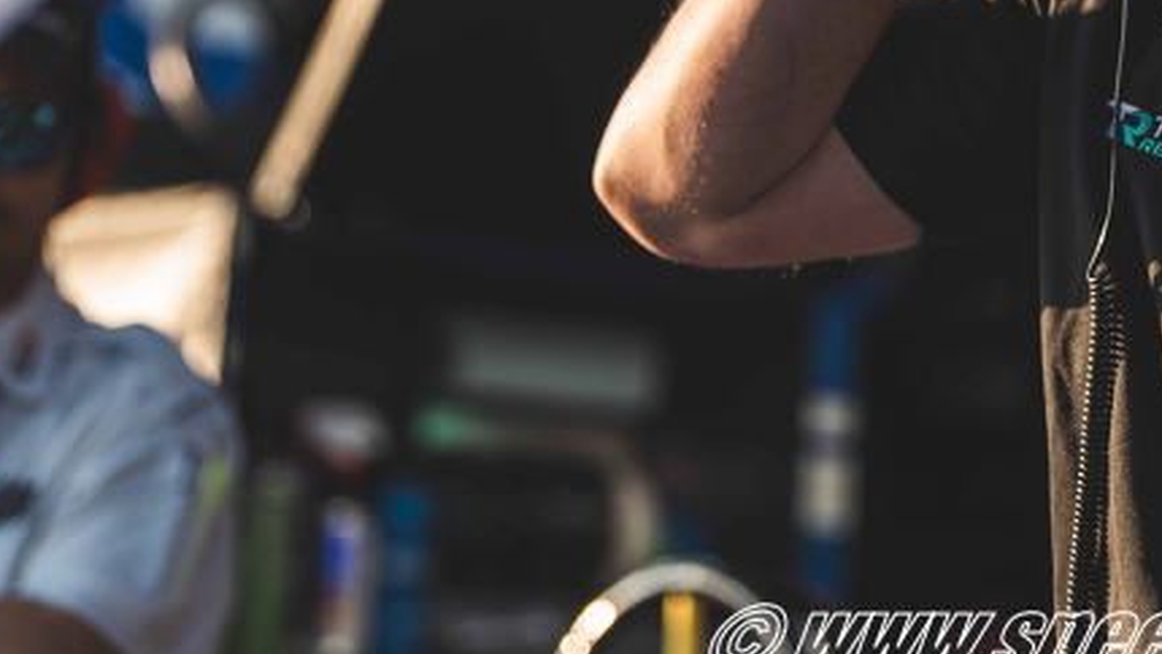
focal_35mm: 251
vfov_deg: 4.8
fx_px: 7735
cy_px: -3
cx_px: 776
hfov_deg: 8.6
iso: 100
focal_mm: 130
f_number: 3.2
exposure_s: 1/250
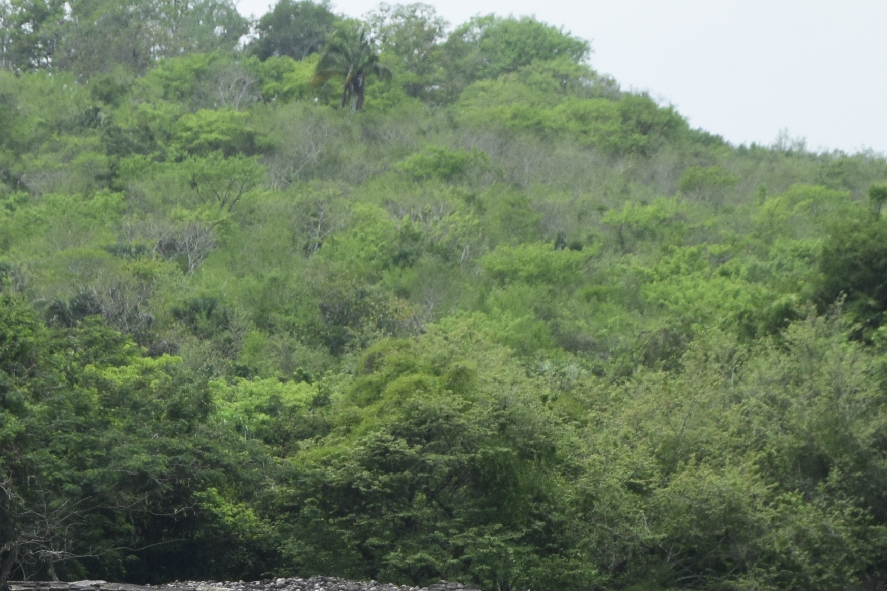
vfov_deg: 7.5
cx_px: 189
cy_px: 819
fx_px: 4452
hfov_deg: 11.3
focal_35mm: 181
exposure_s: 1/400
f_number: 11
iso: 400
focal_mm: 35
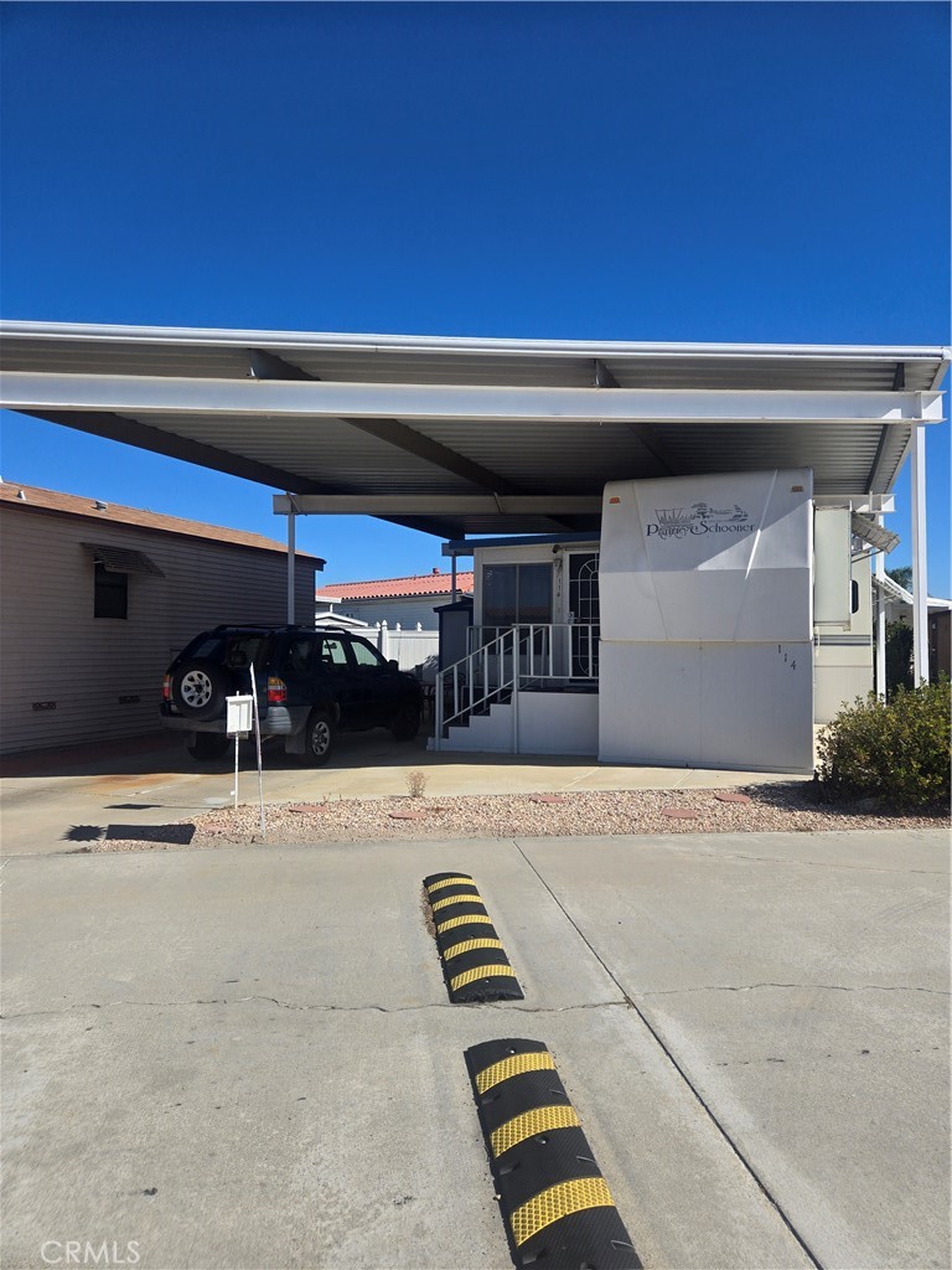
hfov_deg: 58.9
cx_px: 476
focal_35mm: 23
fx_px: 843
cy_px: 635
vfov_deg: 73.9
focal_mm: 5.4
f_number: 1.8
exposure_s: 1/2259
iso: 25
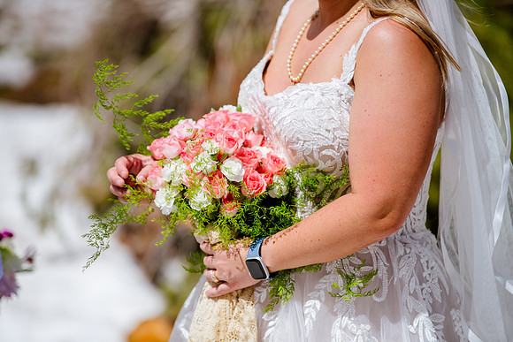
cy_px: 171
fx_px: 2851
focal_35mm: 200
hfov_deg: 10.3
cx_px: 256
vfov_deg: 6.9
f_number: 3.5
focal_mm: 200
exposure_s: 1/8000
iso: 160
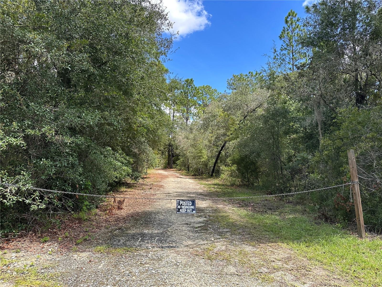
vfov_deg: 56.8
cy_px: 144
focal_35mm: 24
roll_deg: -1.5
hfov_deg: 71.6
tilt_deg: +6.7
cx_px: 191
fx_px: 265
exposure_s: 1/1212
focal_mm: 6.86
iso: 80
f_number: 1.78
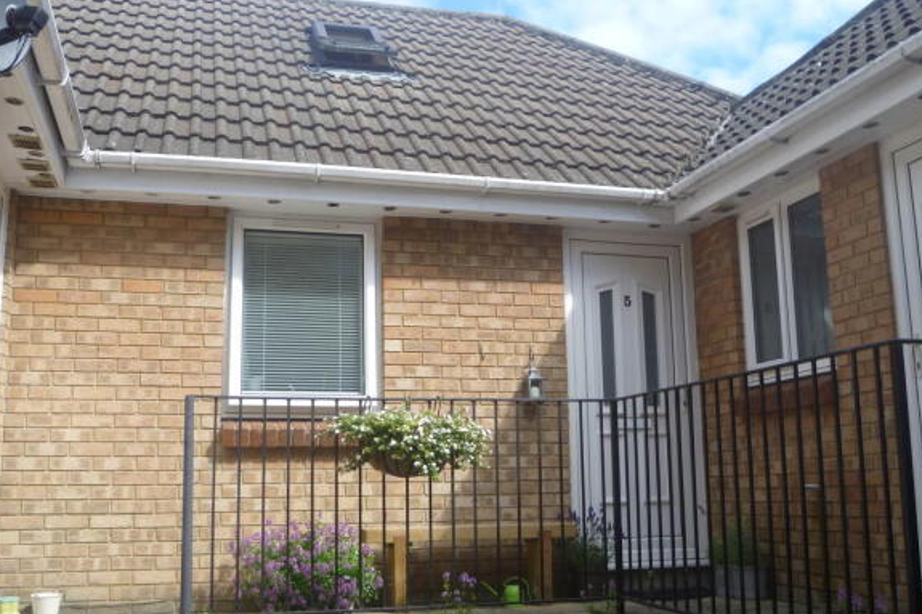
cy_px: 293
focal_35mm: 39
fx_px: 998
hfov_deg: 49.6
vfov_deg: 34.2
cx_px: 458
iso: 100
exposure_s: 1/640
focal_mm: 6.6
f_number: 3.1
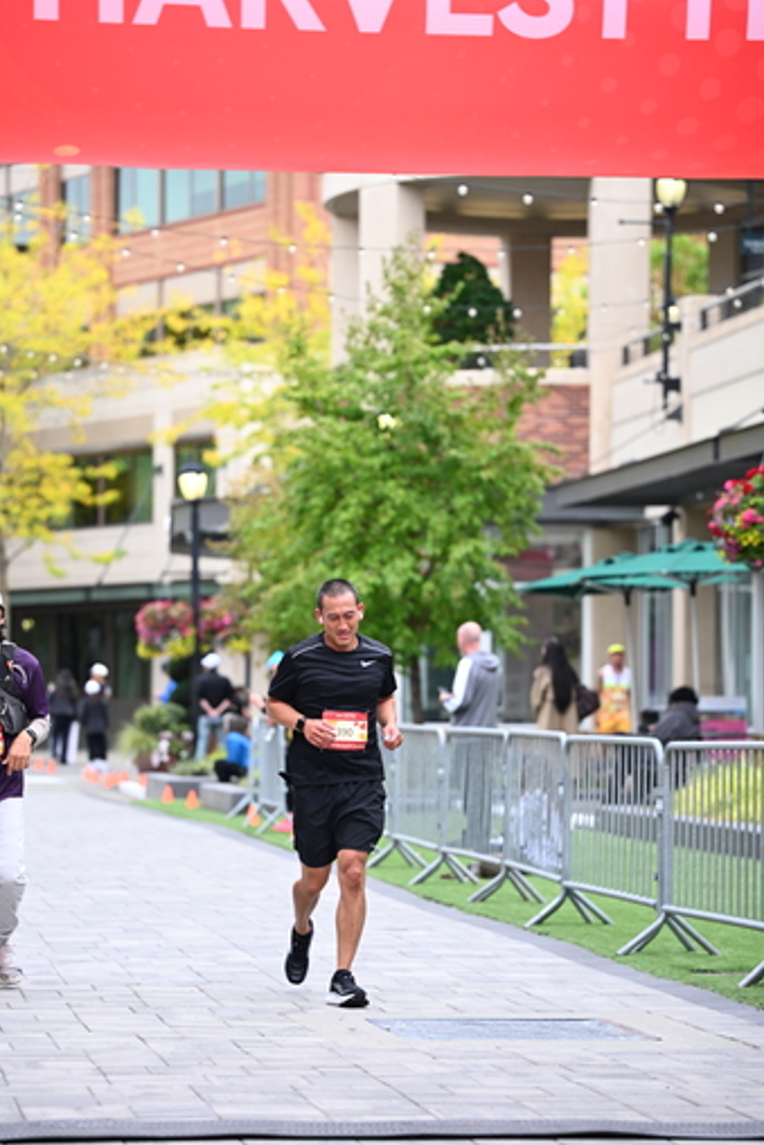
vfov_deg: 17.2
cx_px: 357
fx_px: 3785
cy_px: 604
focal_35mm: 119
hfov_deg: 11.5
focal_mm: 110
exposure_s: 1/1600
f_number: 2.8
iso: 640
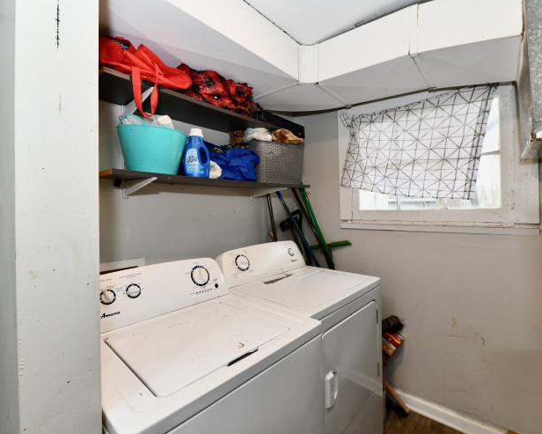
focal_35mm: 16
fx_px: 257
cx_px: 254
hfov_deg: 93.0
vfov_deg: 80.4
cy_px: 216
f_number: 6.3
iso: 640
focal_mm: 14
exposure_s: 1/60
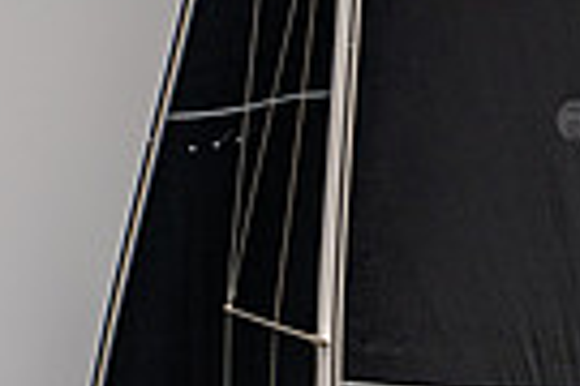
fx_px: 18607
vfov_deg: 1.2
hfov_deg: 1.8
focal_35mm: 1155
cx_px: -2
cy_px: 877
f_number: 6.3
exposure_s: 1/1600
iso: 250
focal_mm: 200
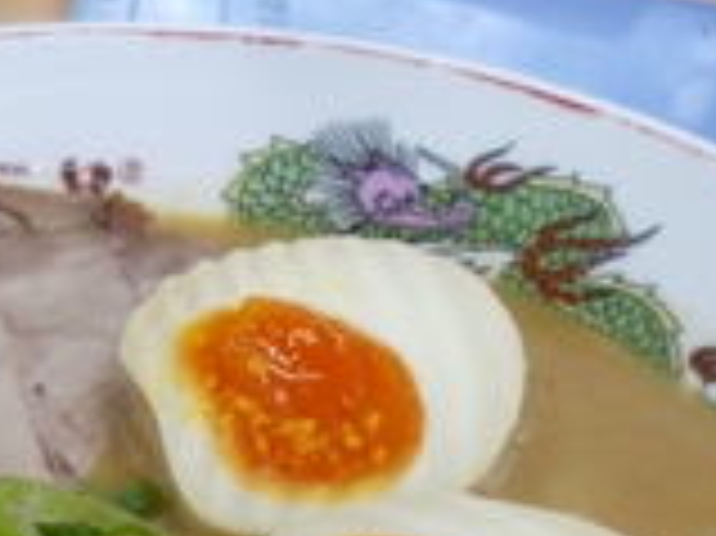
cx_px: 146
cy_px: 741
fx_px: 1591
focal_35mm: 77
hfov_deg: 24.9
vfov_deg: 17.6
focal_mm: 4.4
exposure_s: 1/30
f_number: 2.8
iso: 160
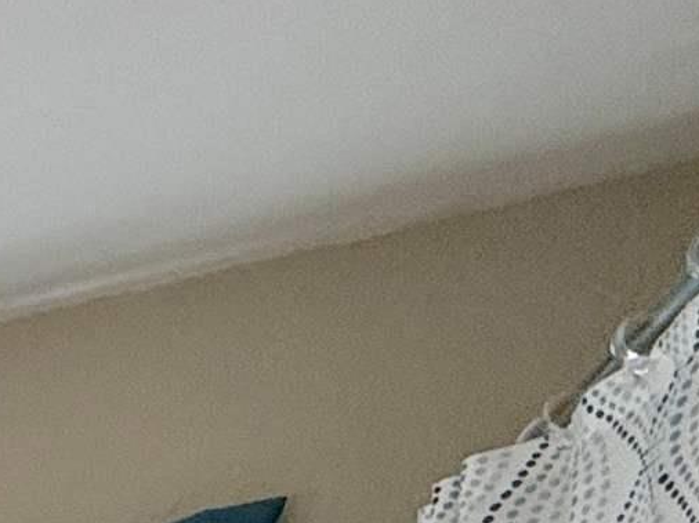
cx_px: -1142
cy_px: 1387
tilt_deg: -5.5
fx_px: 1716
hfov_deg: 13.4
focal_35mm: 85
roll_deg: +0.7
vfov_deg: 12.2
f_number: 2.2
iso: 125
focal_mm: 2.22
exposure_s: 1/120
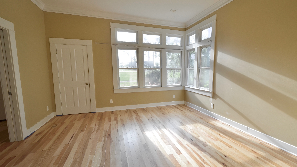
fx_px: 126
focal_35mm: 16
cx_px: 150
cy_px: 85
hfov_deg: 99.4
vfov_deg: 67.1
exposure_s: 1/30
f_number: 9
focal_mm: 10
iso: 200
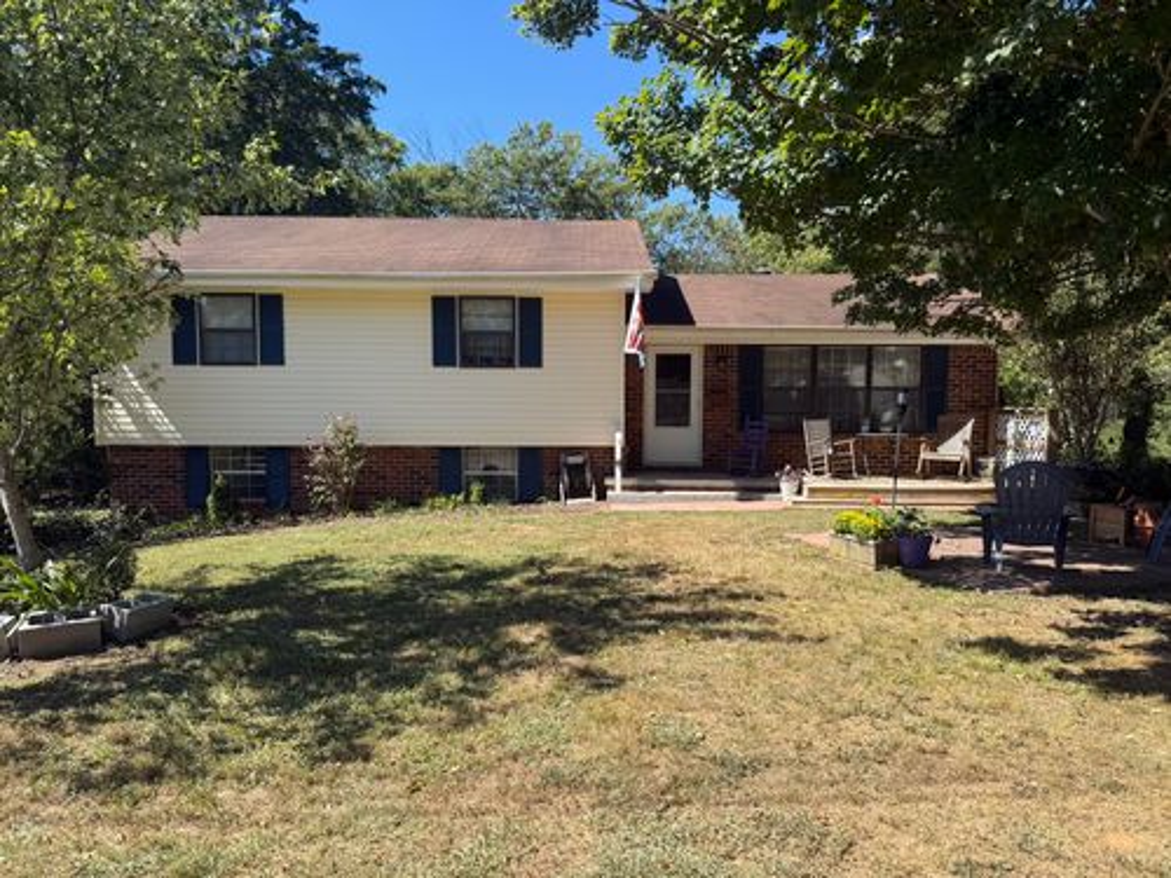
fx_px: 812
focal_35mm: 24
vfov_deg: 56.8
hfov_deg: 71.6
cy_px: 439
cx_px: 586
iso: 80
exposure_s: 1/1949
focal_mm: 6.76
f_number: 1.78
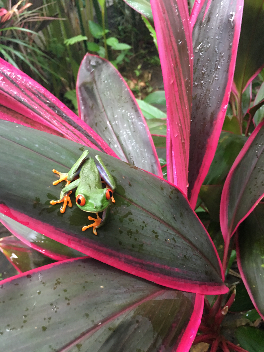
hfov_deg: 48.2
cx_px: 132
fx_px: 295
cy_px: 176
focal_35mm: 29
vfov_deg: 61.7
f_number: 2.2
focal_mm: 4.15
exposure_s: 1/15
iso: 64
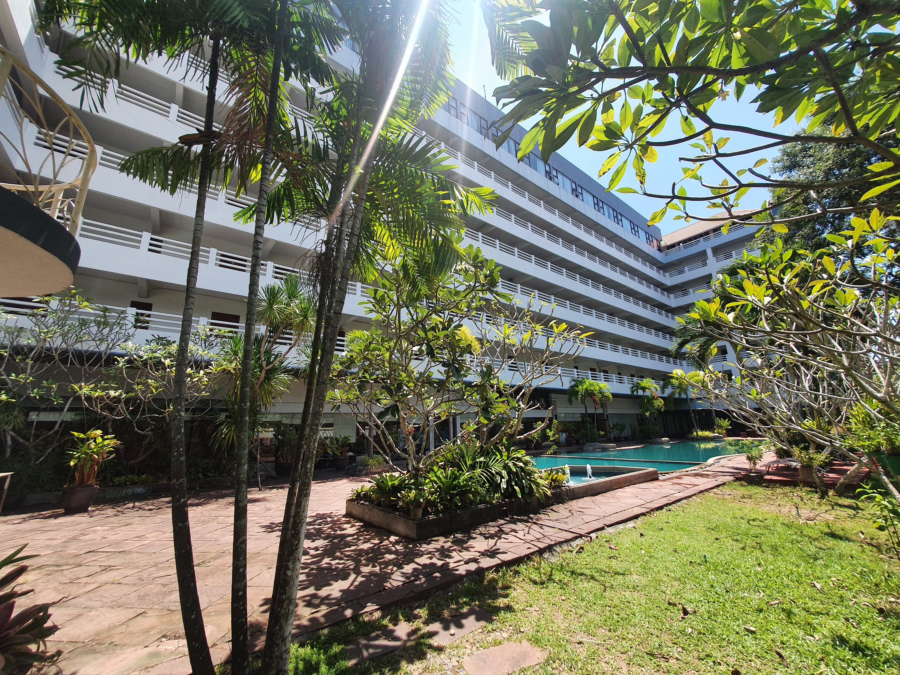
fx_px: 338
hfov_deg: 106.2
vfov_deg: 89.9
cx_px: 450
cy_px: 338
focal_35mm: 13
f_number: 2.2
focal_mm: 1.8
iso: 50
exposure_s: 1/556
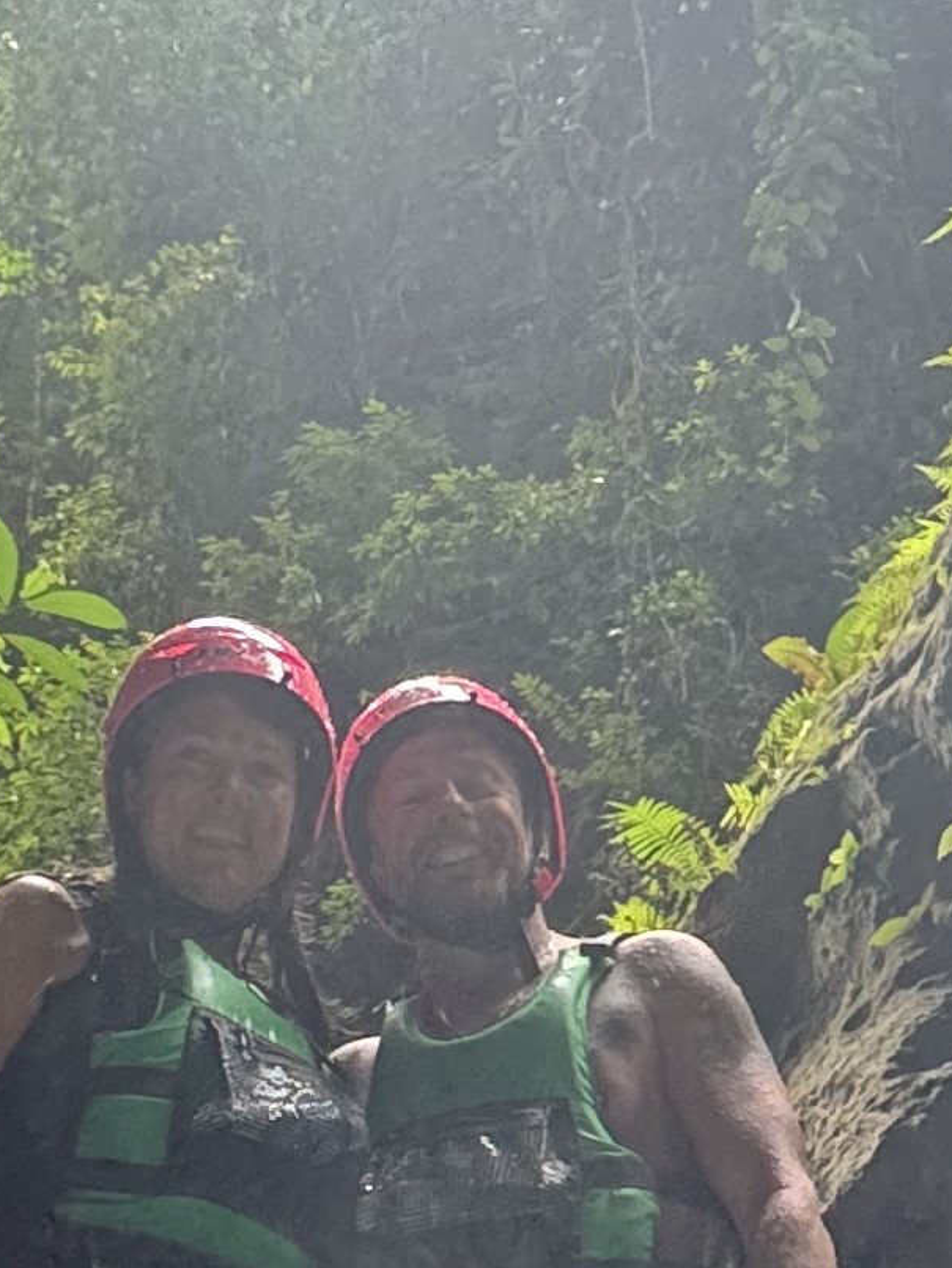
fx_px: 2565
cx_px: 408
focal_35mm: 70
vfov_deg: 23.9
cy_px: 1710
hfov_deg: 21.0
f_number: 2.2
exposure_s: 1/99
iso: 160
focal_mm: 2.22
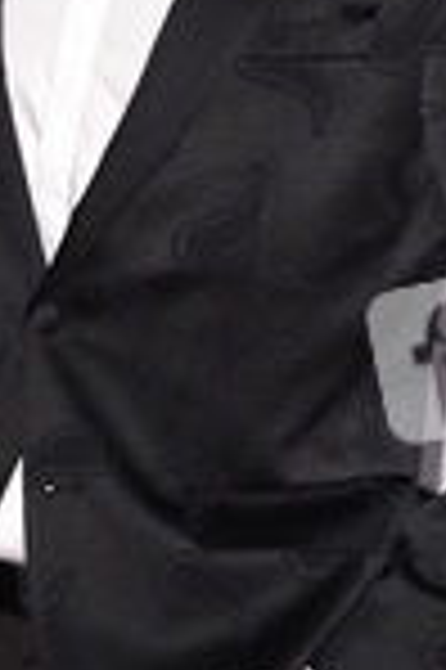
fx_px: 6761
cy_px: 112
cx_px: 191
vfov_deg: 5.7
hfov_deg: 3.8
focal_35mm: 363
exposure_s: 1/250
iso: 800
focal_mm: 135
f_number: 5.6
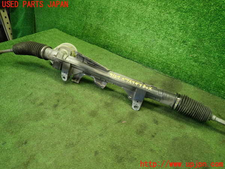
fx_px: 162
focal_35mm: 25
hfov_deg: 69.4
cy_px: 84
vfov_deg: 54.9
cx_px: 112
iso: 200
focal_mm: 4.5
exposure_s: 1/40
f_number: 2
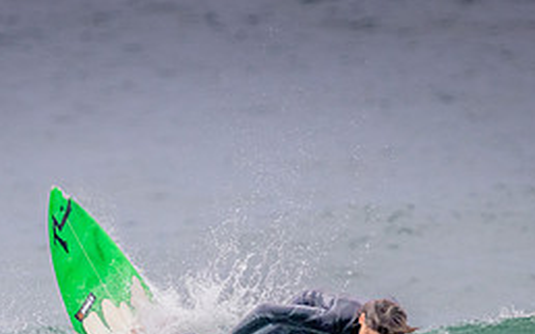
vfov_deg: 0.7
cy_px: 379
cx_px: 170
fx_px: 26714
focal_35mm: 1833
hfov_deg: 1.1
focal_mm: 800
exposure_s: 1/1600
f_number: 11
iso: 3600
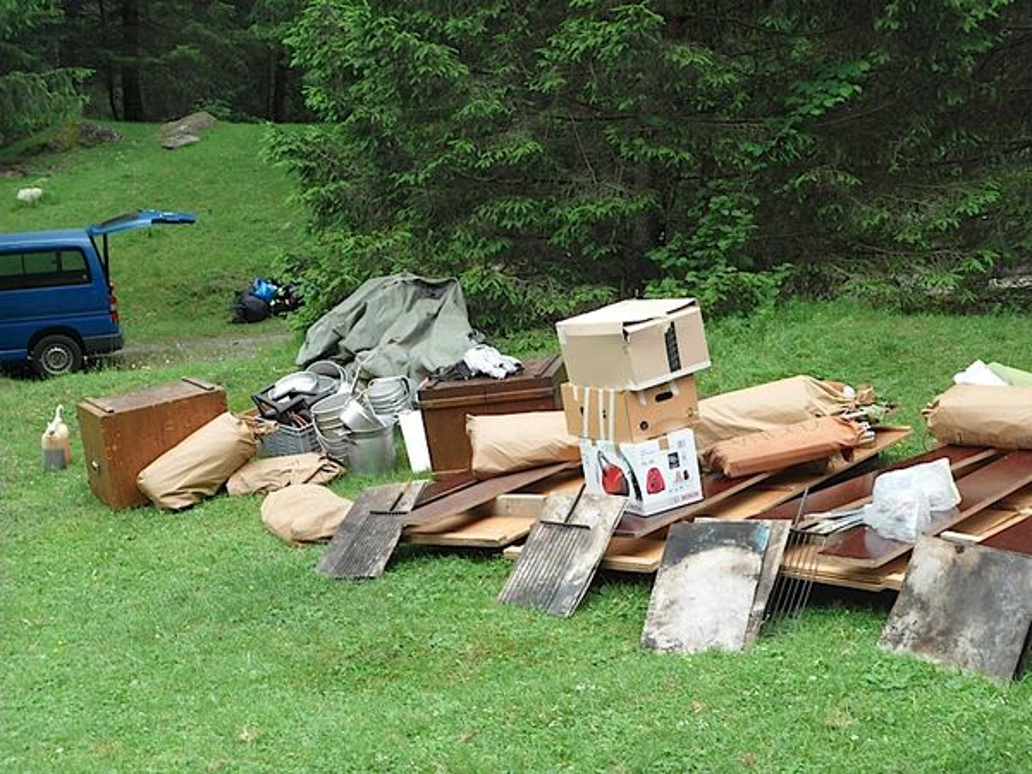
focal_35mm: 52
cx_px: 516
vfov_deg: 28.0
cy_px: 387
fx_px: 1550
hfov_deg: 36.8
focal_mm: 9.3
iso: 100
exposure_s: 1/60
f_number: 5
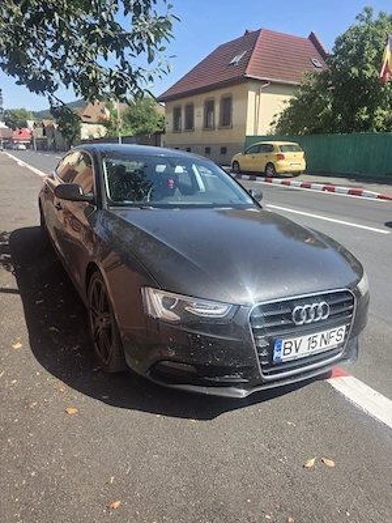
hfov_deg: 58.9
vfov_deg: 73.9
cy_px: 262
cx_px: 196
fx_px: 347
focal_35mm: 23
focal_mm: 6.3
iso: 80
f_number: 1.7
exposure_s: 1/2500
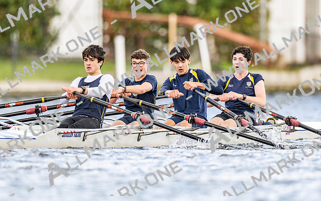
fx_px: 8068
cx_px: 161
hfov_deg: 2.3
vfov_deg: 1.4
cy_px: 100
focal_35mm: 922
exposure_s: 1/2500
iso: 900
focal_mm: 600
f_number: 4
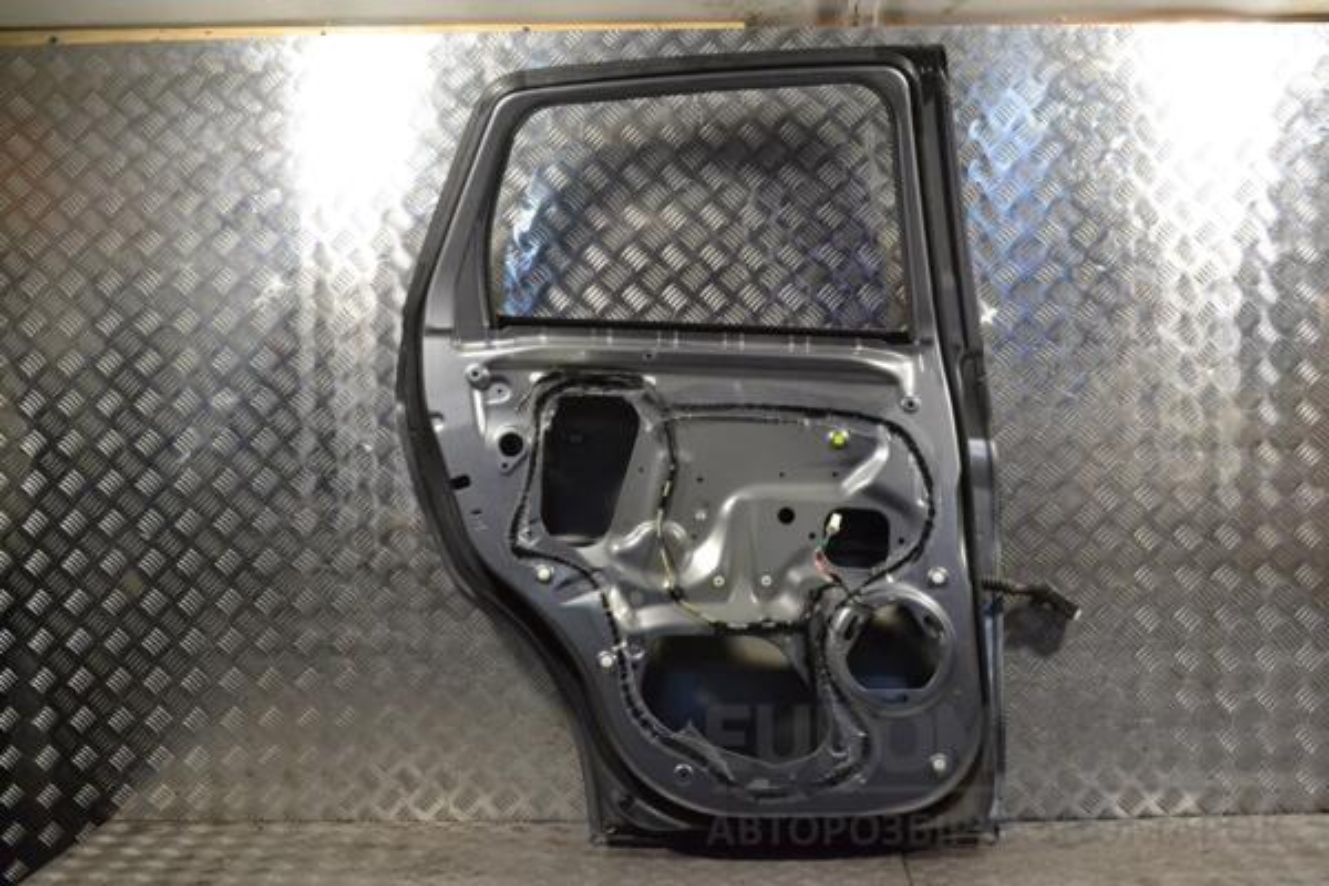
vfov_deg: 31.9
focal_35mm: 42
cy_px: 443
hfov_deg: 46.4
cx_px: 664
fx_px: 1550
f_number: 10
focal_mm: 28
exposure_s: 1/400
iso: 3200
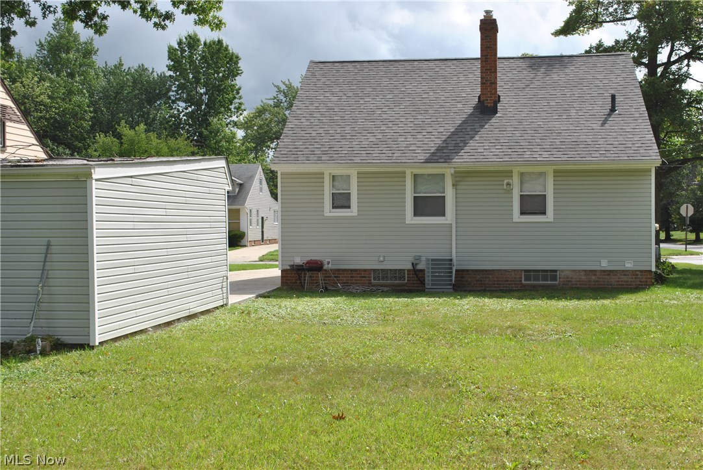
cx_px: 352
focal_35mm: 48
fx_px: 938
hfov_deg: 41.1
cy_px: 235
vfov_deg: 28.1
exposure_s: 1/250
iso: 100
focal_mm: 32
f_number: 8
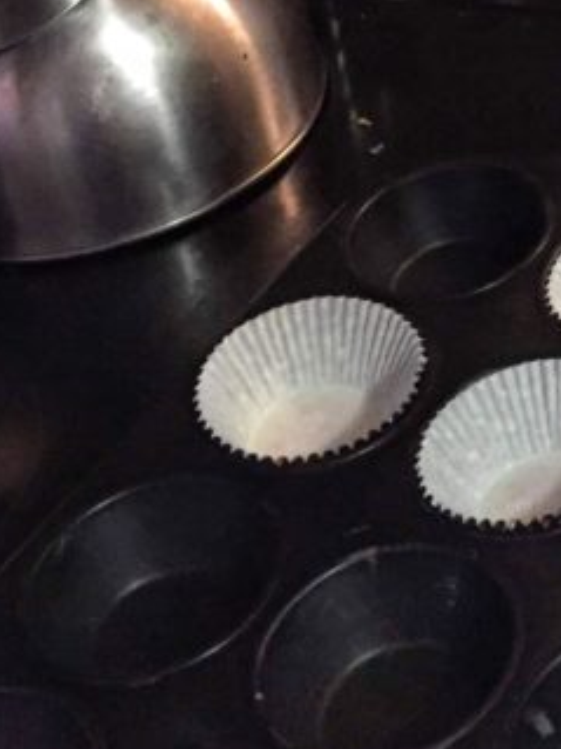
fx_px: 1924
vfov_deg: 20.3
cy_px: -204
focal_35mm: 89
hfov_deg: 15.4
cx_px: 811
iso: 320
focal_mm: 4.15
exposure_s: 1/15
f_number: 2.2
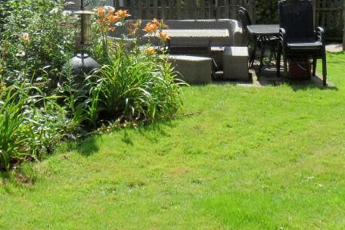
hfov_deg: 35.5
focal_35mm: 56
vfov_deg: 23.8
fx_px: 537
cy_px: 43
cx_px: 138
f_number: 3.2
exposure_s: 1/1000
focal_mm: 3.9
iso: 80
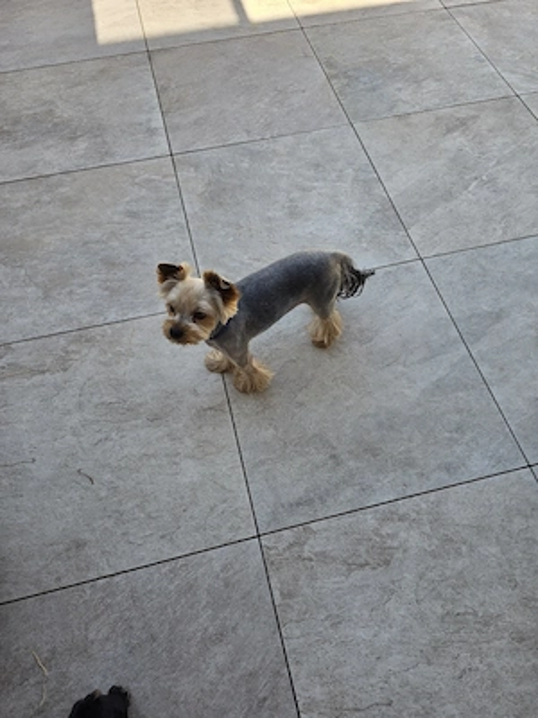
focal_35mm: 23
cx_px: 269
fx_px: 477
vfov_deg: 73.9
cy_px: 359
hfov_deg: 58.9
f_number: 1.7
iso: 32
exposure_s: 1/370
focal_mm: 6.3
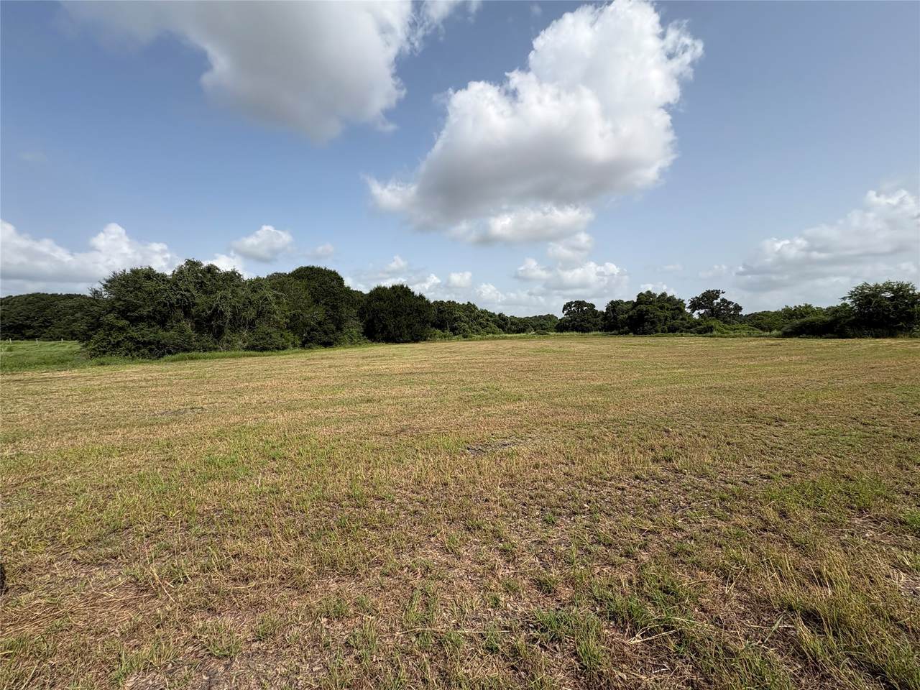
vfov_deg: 85.7
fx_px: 372
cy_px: 345
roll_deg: +1.3
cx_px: 460
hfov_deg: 102.1
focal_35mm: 14
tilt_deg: -1.6
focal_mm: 2.22
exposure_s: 1/2494
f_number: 2.2
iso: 50
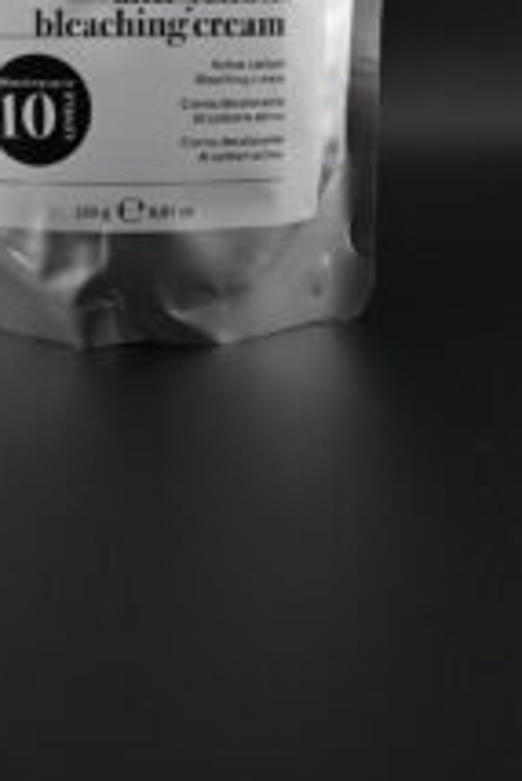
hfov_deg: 21.0
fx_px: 1402
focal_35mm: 65
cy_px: -36
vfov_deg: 28.8
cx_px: 175
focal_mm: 20.5
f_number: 4
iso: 400
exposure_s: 1/250
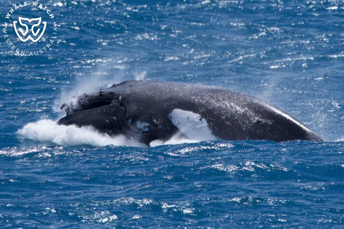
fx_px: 5732
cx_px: 172
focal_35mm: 600
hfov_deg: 3.4
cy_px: 114
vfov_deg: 2.3
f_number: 8
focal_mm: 600
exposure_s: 1/3200
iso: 640
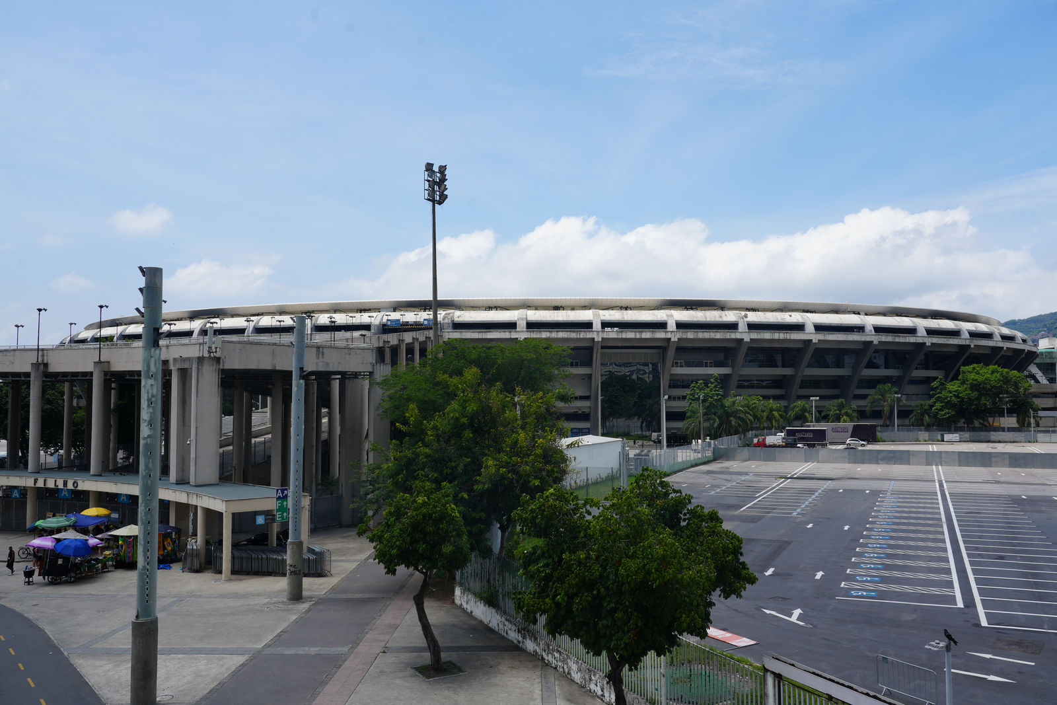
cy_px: 352
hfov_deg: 63.7
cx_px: 528
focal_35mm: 29
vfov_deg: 45.0
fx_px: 851
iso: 100
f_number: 10
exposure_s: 1/200
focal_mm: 29
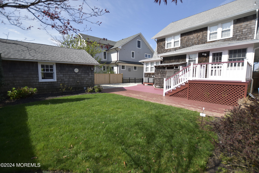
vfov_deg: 77.3
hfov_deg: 100.4
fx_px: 108
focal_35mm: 15
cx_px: 130
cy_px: 86
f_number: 3.5
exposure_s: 1/2000
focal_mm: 10
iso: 200
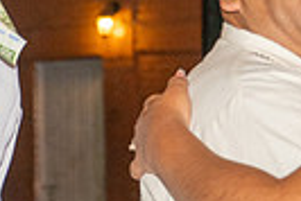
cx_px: -319
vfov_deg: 4.8
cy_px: 164
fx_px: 2402
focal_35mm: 287
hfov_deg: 6.9
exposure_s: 1/200
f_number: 6
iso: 2000
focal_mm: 66
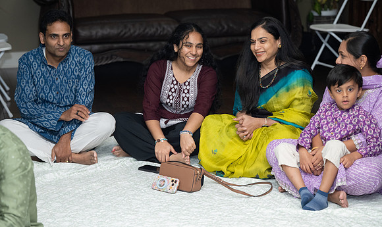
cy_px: 127
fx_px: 913
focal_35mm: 89
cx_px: 191
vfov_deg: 14.2
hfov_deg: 23.6
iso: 500
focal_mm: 86
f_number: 2.8
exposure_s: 1/200
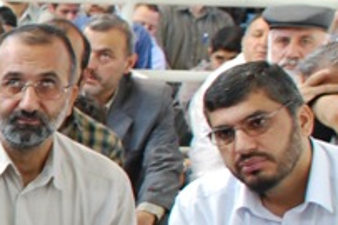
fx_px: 1707
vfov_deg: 7.5
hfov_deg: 10.1
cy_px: 198
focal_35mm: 182
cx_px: -415
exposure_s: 1/8
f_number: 4
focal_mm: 24
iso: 400
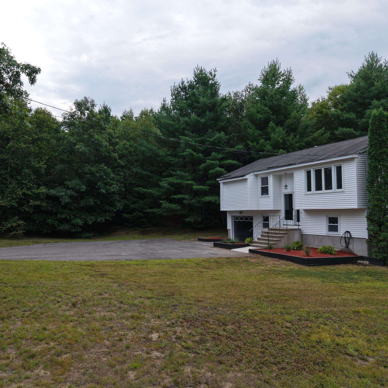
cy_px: 197
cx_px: 151
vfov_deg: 55.6
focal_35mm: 29
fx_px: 368
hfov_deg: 55.1
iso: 180
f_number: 1.8
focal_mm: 8.67
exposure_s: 1/1250
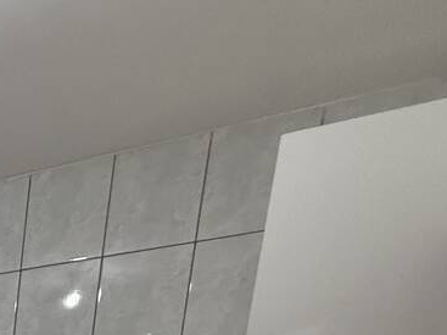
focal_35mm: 55
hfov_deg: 21.6
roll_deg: +0.7
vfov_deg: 19.3
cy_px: 616
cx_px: -367
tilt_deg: -12.1
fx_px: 710
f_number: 2.2
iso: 250
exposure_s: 1/120
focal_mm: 2.22
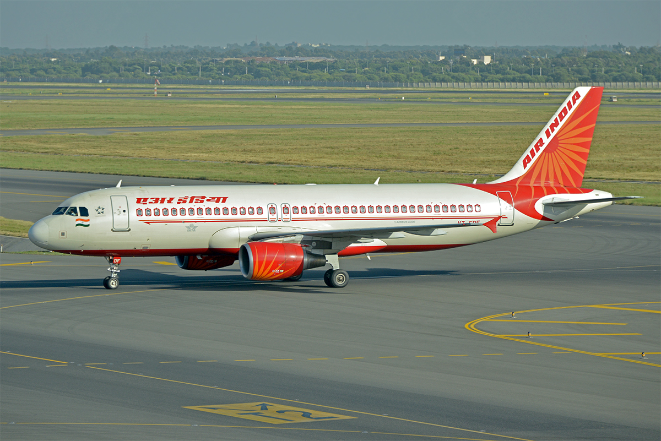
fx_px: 3122
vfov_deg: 8.1
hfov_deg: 12.1
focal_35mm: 170
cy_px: 220
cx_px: 330
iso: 320
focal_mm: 170
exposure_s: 1/640
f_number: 5.6
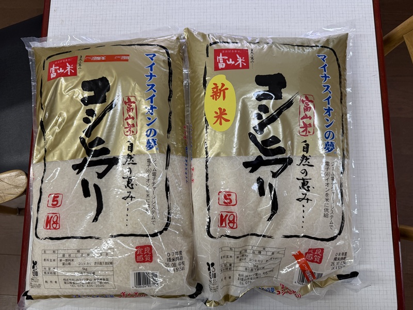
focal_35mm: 24
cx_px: 206
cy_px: 155
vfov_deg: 56.8
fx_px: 286
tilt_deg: -82.0
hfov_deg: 71.6
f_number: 1.78
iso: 125
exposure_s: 1/120
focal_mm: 6.76
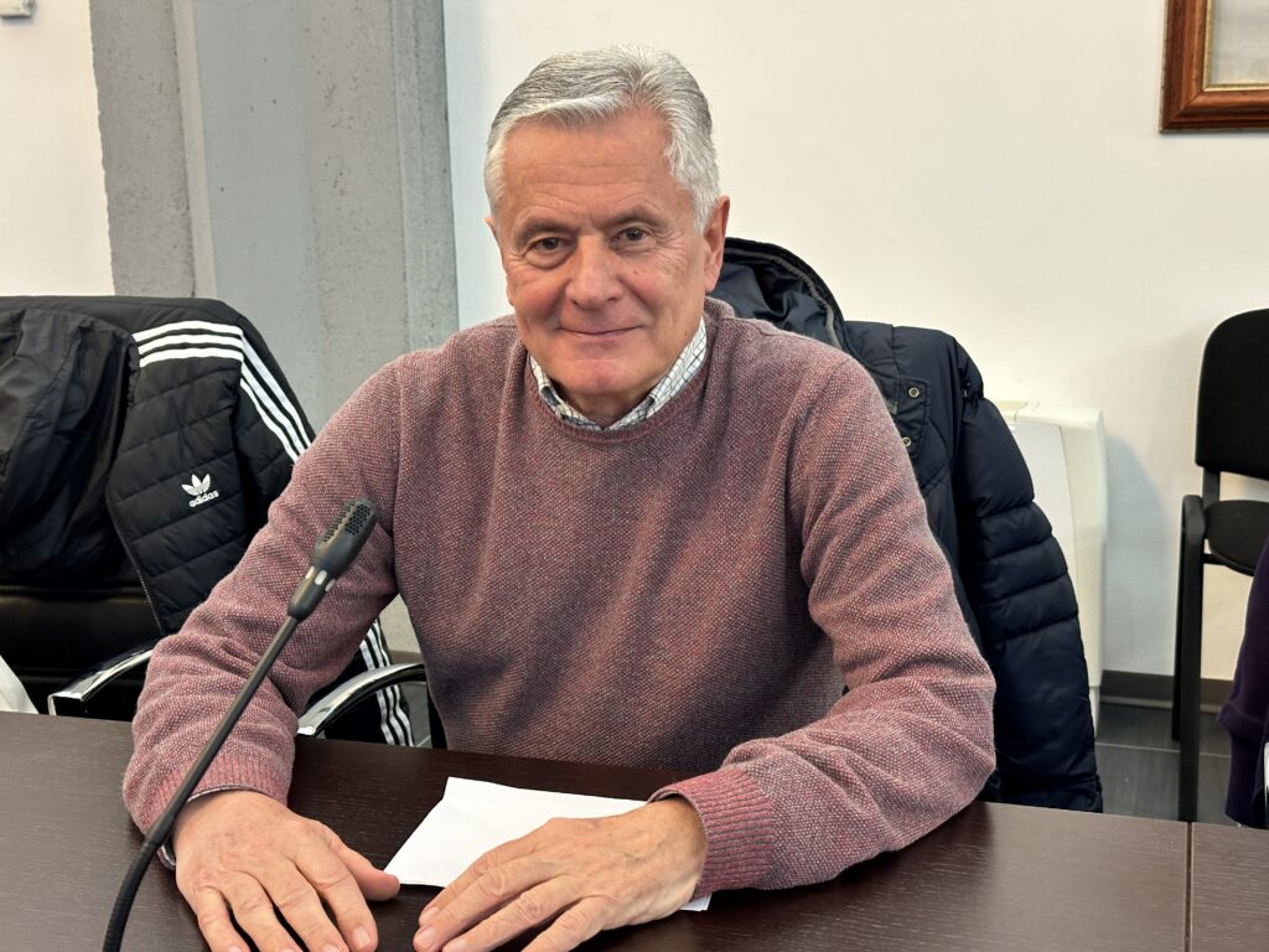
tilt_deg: -11.8
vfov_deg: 30.3
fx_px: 1760
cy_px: 476
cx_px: 634
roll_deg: +1.8
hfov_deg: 39.7
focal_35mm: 48
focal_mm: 6.86
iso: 250
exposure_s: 1/33
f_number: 1.78
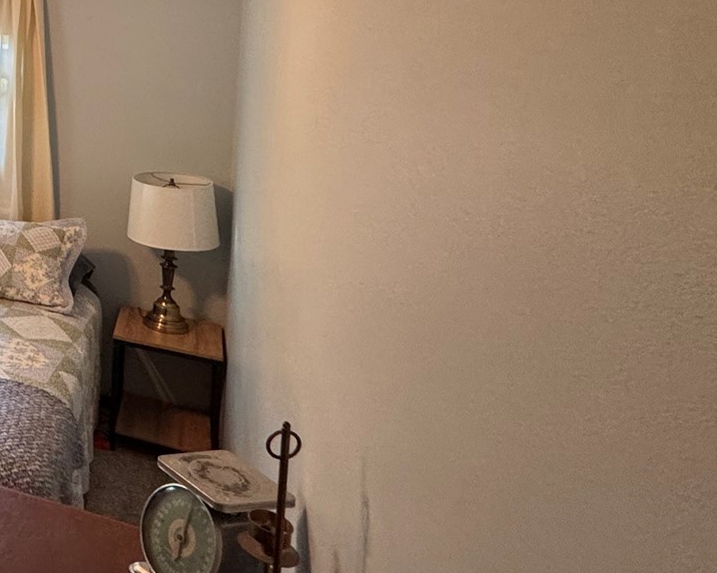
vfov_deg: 35.5
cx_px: -258
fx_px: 827
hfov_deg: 32.4
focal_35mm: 39
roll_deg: -2.1
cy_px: 37
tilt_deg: -2.7
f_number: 2.2
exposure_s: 1/60
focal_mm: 2.22
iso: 250
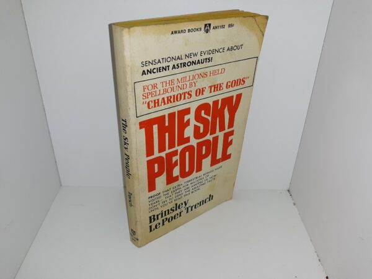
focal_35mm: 28
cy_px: 140
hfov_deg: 63.4
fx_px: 301
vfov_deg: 49.7
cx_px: 186
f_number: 1.7
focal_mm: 3.7
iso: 40
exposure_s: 1/257
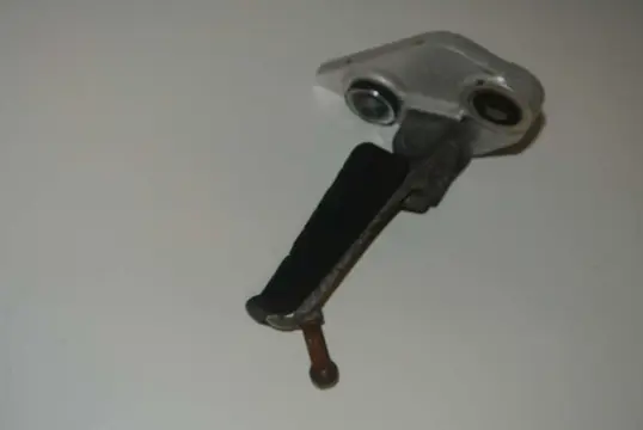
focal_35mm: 47
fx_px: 840
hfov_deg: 41.9
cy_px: 215
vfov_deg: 28.7
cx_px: 322
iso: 200
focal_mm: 17.5
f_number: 4.5
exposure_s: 1/60
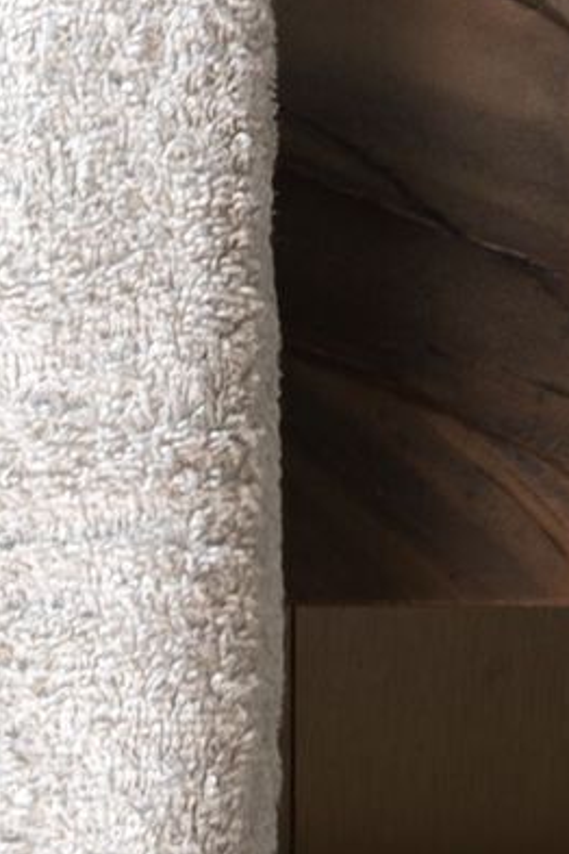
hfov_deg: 1.7
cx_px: 536
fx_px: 18989
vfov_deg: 2.5
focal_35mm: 801
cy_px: -1495
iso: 125
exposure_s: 1/1.67
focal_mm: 70
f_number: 9
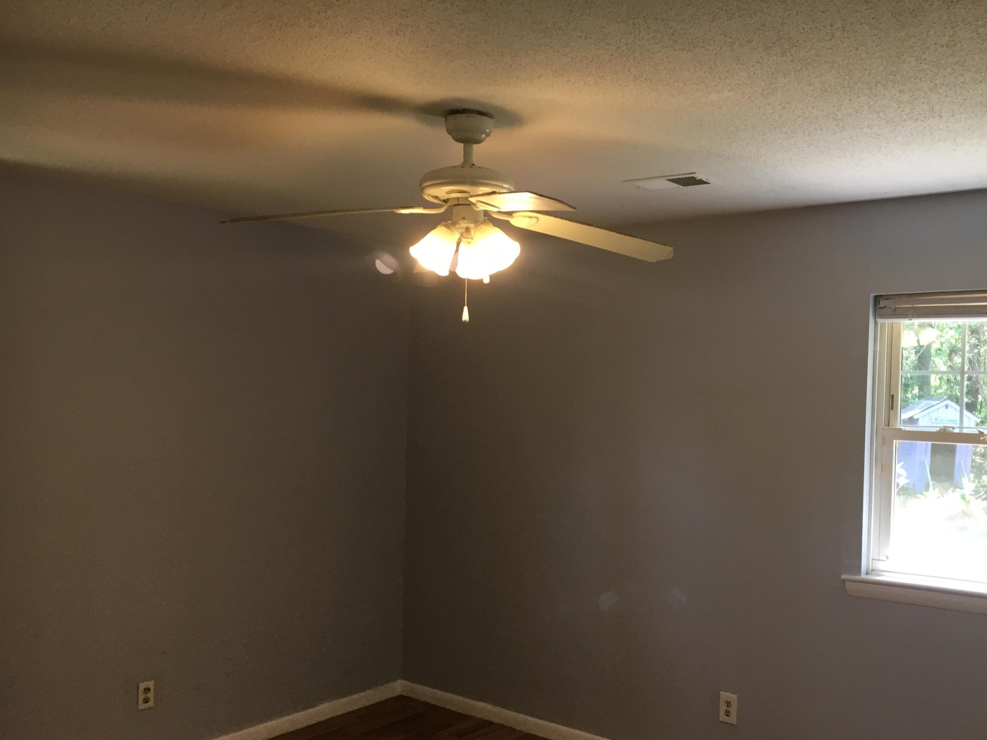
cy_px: 426
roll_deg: -0.9
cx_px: 562
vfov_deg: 41.7
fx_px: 969
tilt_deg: -0.3
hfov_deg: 53.8
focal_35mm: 34
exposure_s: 1/30
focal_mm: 4.15
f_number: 2.2
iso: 40
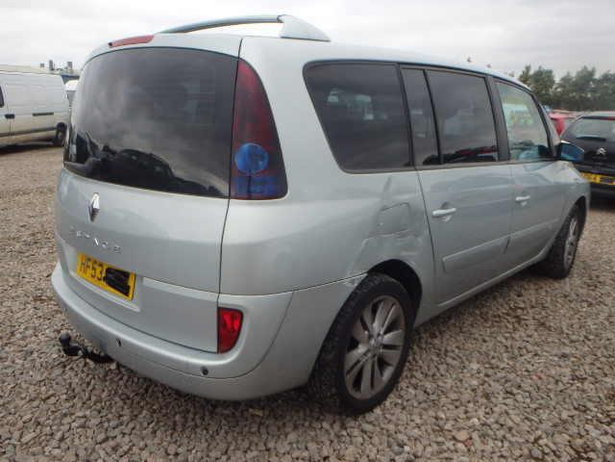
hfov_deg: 63.4
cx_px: 308
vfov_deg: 49.7
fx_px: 497
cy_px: 231
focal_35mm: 28
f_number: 3.9
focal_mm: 5
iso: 125
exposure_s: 1/200
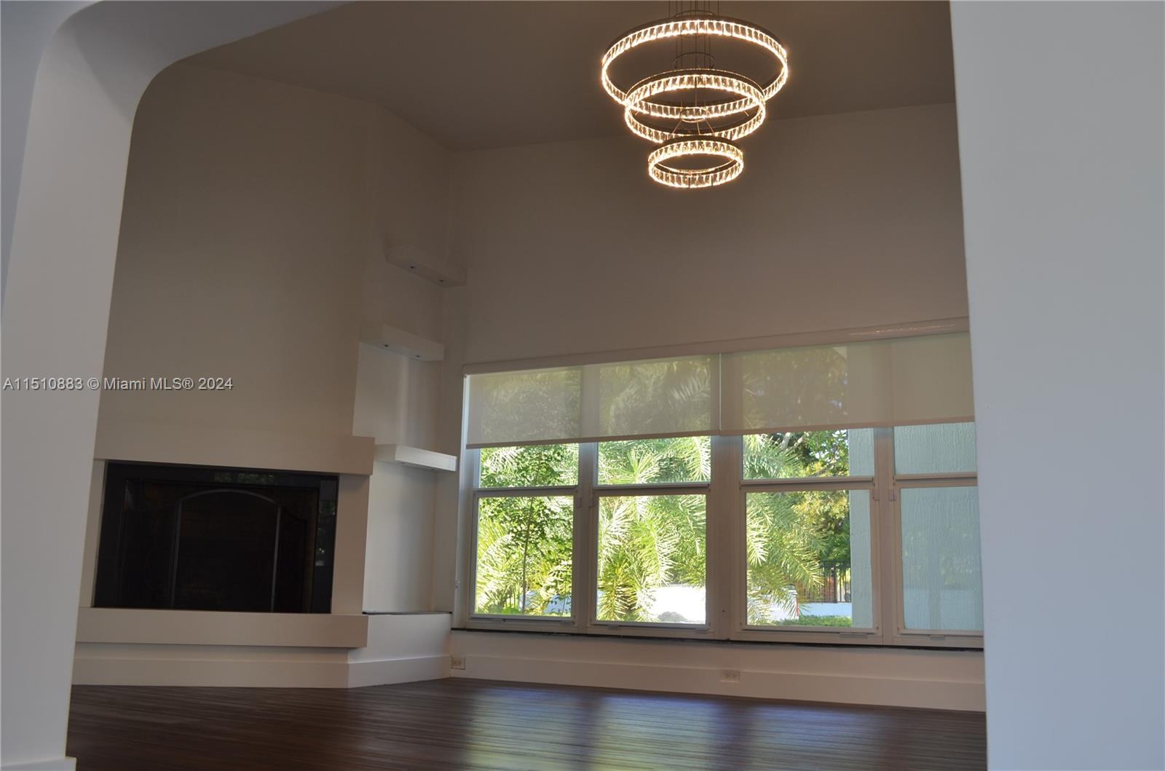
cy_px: 386
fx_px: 1065
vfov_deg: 39.8
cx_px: 582
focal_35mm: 33
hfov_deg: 57.3
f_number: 6.3
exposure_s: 1/40
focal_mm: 22
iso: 160
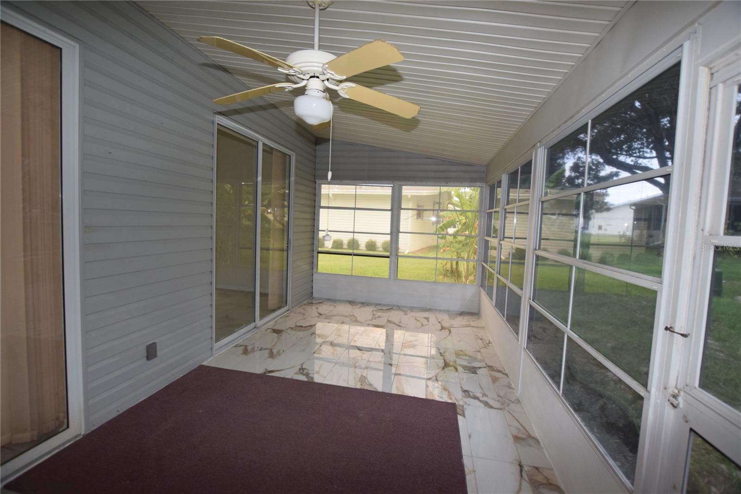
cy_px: 247
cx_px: 370
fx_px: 309
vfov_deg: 77.3
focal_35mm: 15
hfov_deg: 100.4
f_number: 5
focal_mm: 10
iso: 800
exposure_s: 1/100
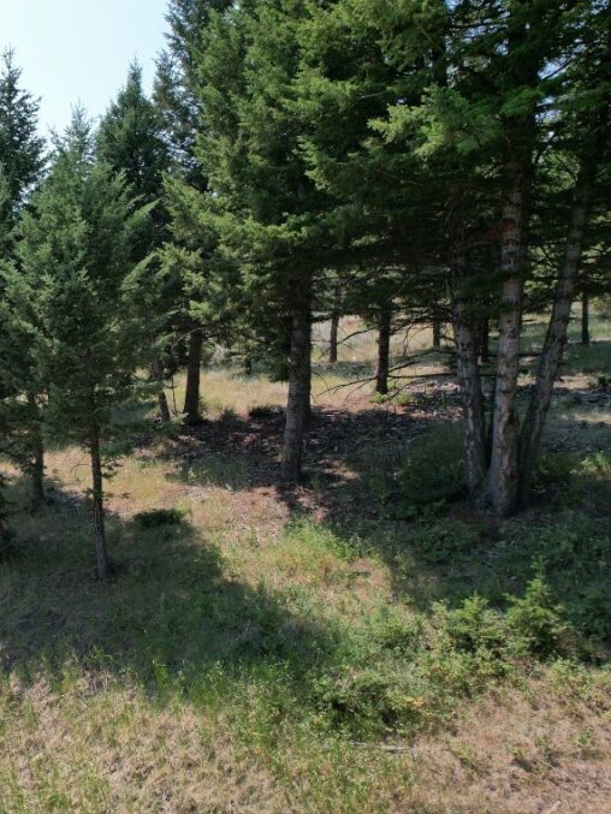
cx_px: 19
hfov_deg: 39.6
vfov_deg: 56.8
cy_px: 409
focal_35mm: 32
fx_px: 753
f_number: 2.8
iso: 100
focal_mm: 8.38
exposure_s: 1/1600
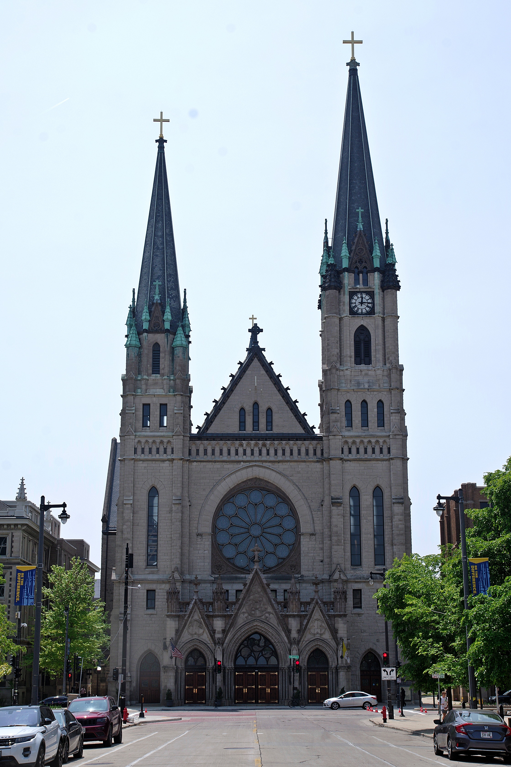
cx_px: 256
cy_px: 384
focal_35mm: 49
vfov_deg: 40.3
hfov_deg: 27.5
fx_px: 1043
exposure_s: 1/250
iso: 200
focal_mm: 32.5
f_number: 8
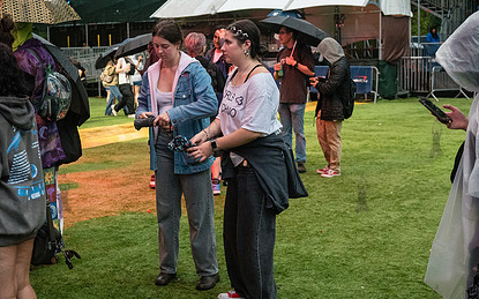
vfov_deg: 22.7
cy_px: 137
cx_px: 212
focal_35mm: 57
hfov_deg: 35.7
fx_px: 744
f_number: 3.5
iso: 5000
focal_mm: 40
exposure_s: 1/800
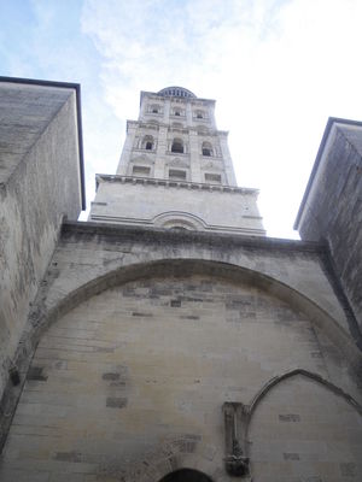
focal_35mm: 28
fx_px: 390
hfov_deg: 49.7
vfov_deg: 63.4
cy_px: 241
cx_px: 181
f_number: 2.6
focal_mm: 4.65
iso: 64
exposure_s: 1/400
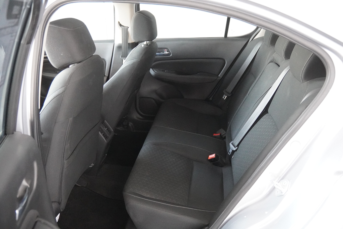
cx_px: 172
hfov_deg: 61.9
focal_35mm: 30
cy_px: 114
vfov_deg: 43.6
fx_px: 286
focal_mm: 20
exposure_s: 1/160
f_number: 2.8
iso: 6400
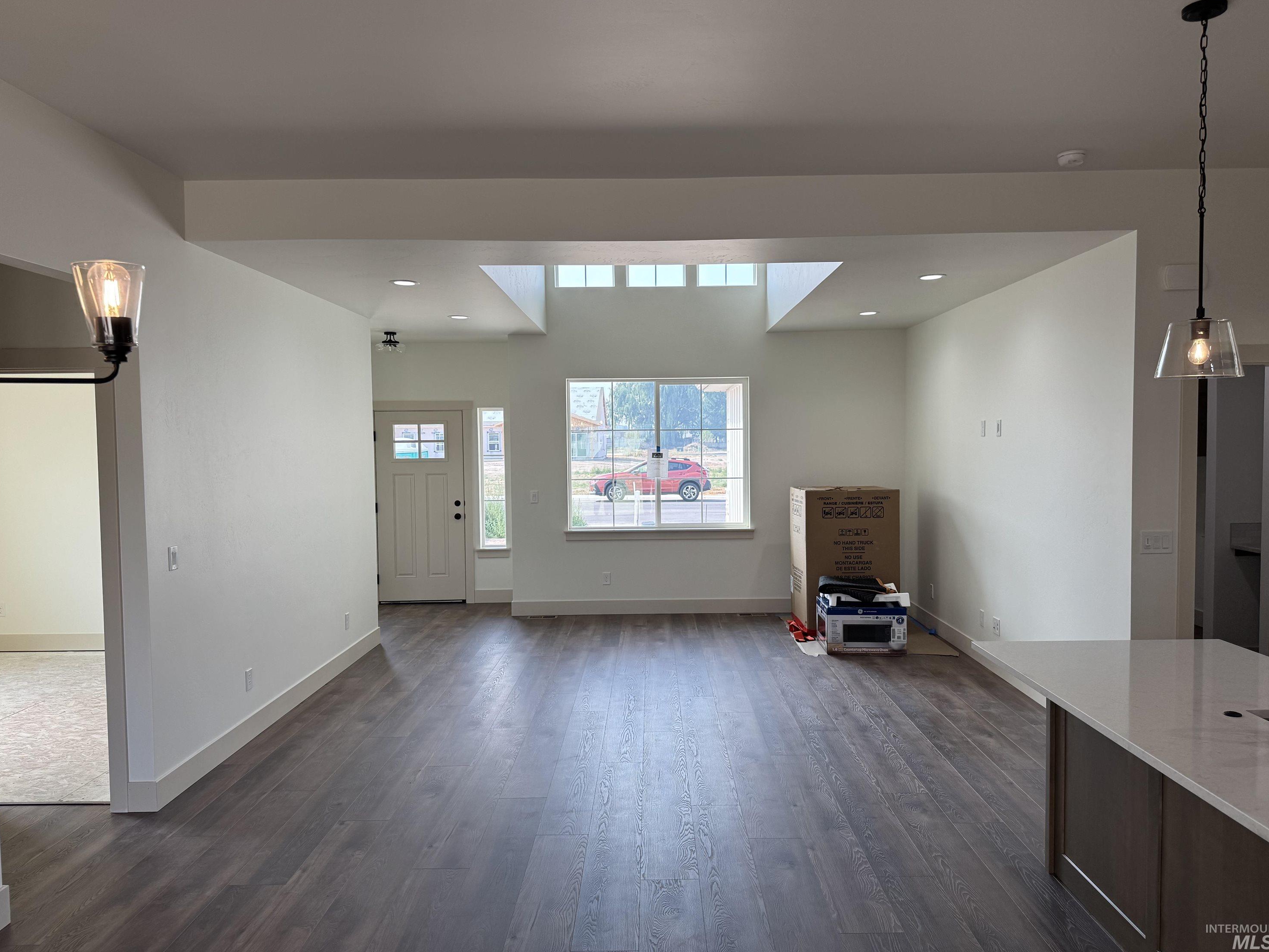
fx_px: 917
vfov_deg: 54.9
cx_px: 644
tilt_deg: -3.1
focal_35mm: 25
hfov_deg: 69.4
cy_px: 478
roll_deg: +0.6
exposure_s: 1/376
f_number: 1.78
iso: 80
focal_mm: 6.76
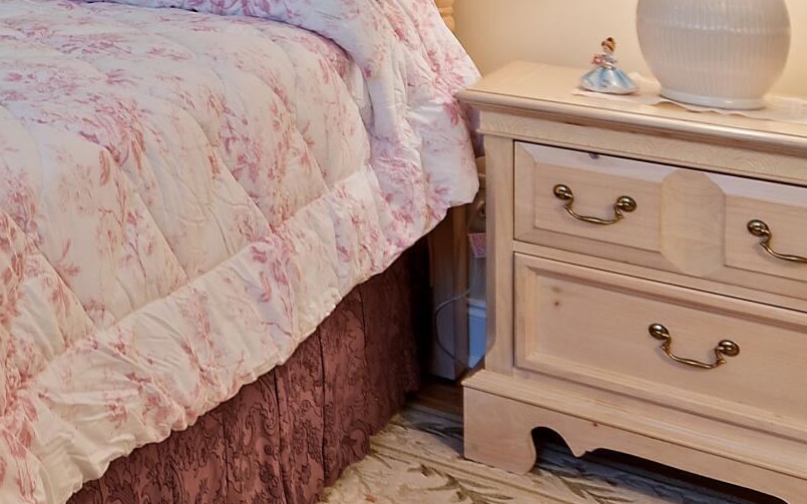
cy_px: -227
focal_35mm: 57
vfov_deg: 20.0
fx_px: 1254
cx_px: -402
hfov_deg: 26.2
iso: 100
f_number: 4.5
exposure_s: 1/5
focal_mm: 10
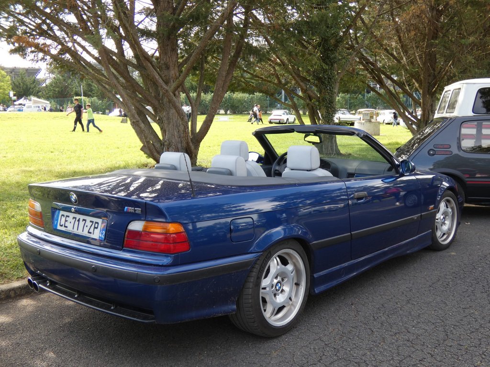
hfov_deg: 49.0
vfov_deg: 37.7
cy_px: 184
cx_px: 245
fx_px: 538
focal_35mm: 38
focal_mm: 6.8
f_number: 3.5
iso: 80
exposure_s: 1/125
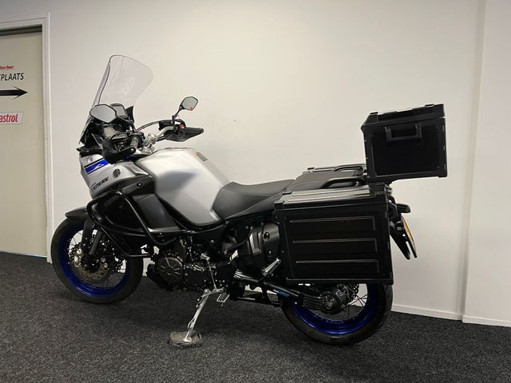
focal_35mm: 26
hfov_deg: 67.3
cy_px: 192
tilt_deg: -4.6
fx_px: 384
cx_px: 256
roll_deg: -1.1
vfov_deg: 53.1
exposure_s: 1/50
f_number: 1.6
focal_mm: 5.1
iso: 80
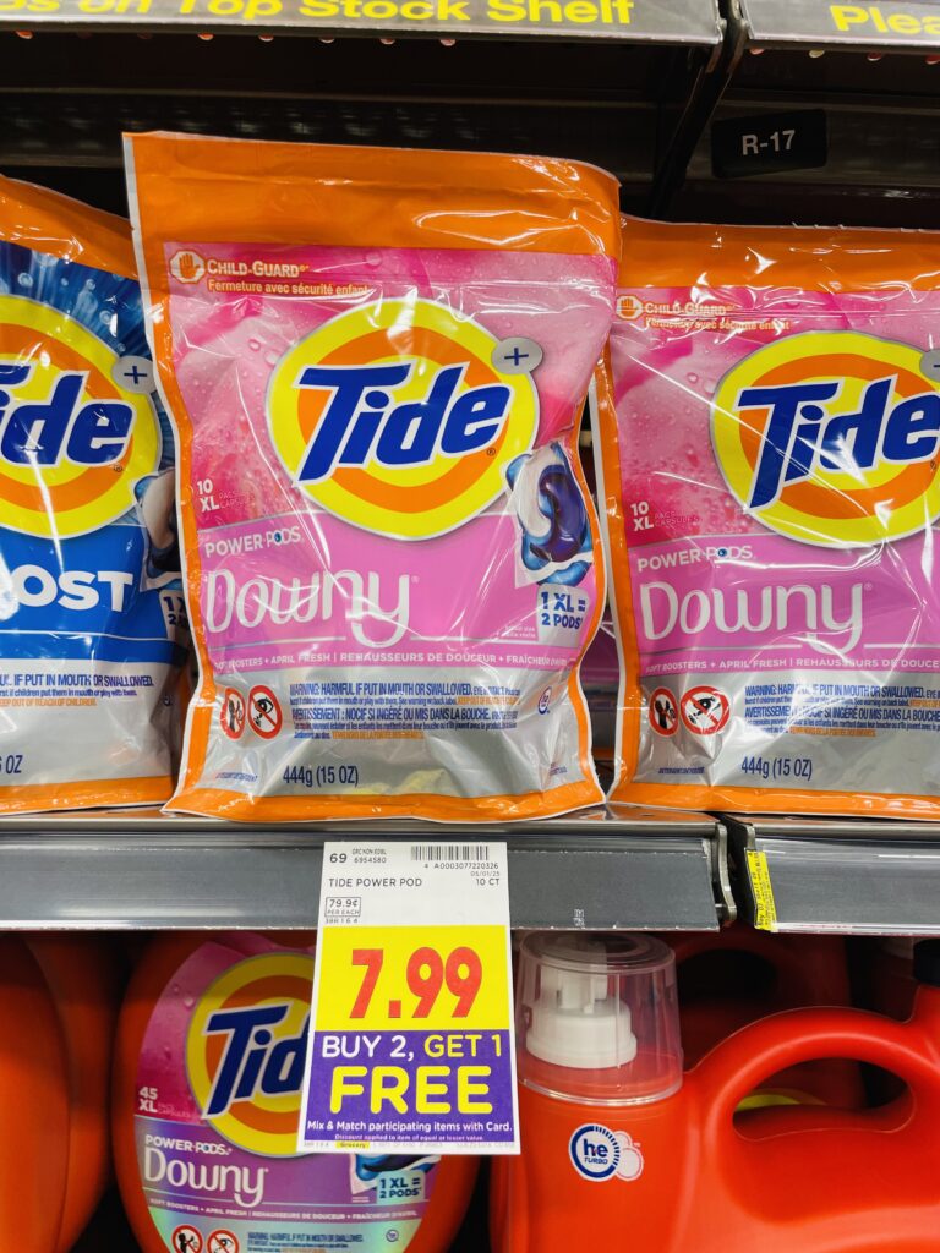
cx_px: 470
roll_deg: -0.1
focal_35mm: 26
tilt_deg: +2.8
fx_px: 941
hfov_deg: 53.1
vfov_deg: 67.3
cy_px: 626
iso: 64
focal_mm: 4.2
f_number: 1.6
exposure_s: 1/66
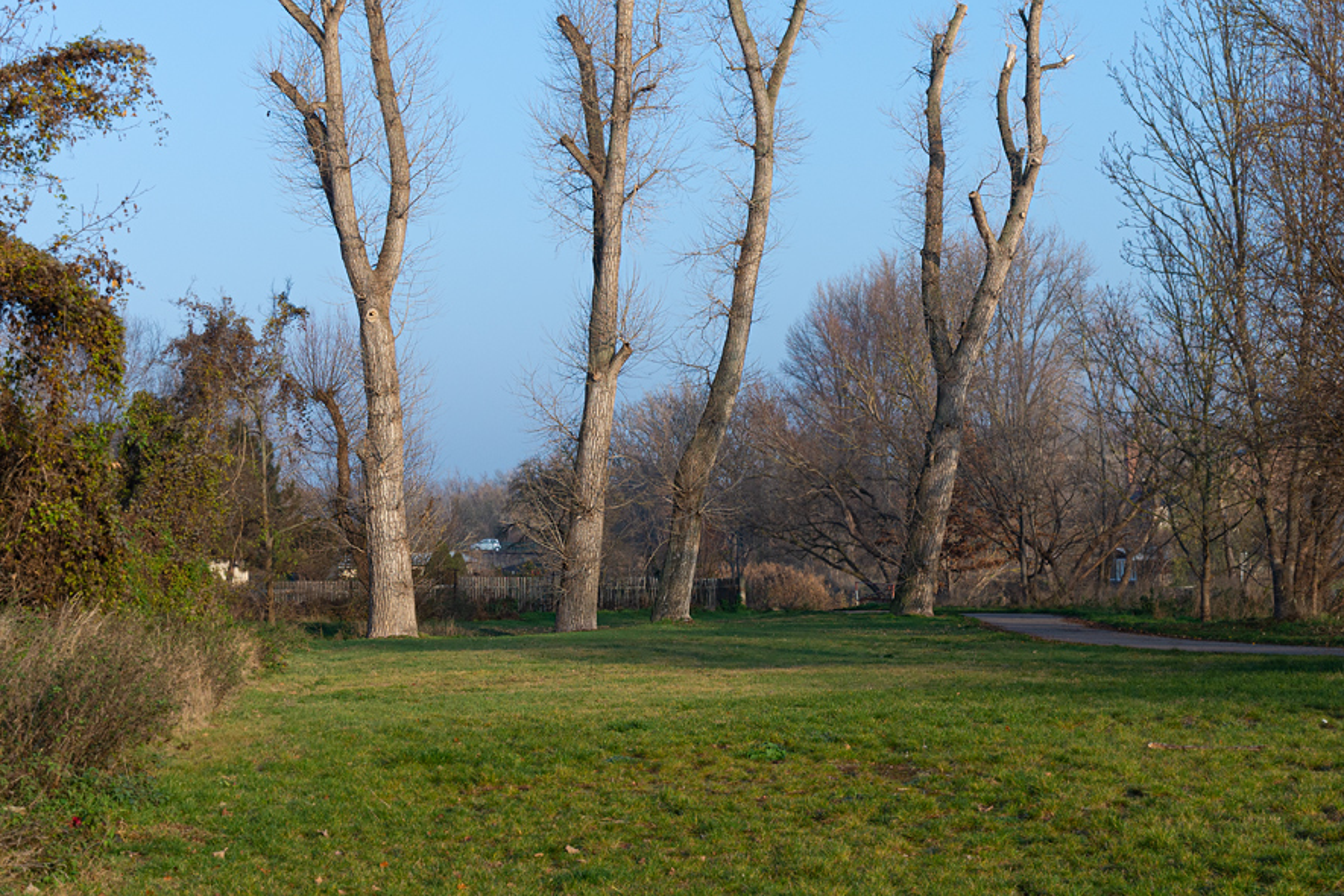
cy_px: 361
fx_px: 2277
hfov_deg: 32.7
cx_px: 860
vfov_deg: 22.2
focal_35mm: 61
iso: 200
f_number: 5
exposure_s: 1/800
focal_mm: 30
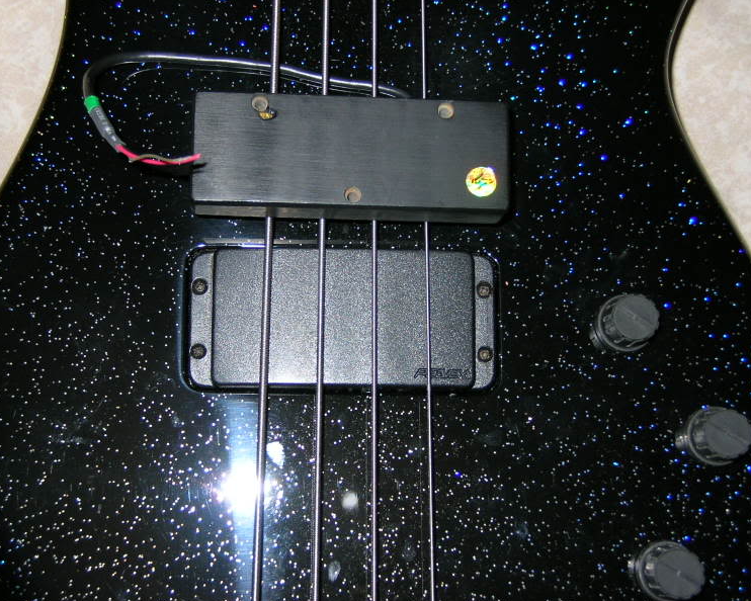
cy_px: 302
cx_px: 350
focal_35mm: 61
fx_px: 1356
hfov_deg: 30.9
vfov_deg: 25.0
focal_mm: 9.6
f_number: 3.1
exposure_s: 1/60.1
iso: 50
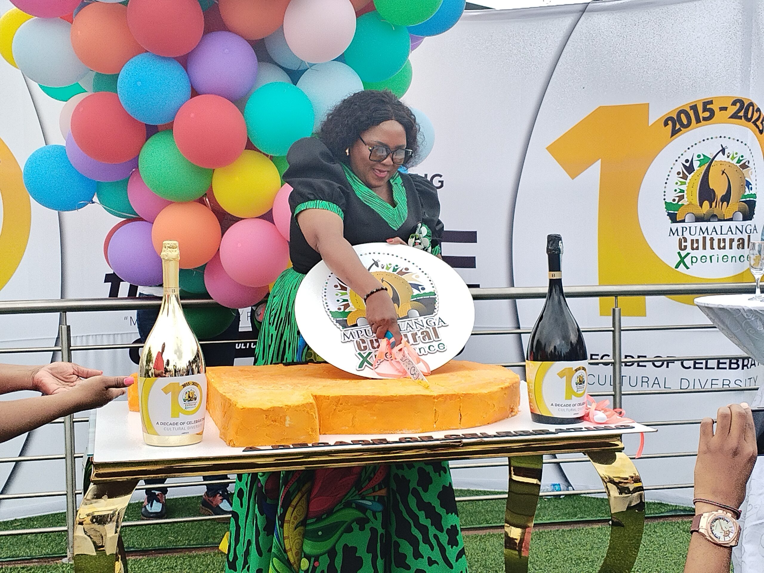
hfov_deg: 36.8
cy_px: 286
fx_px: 1148
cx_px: 382
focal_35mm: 52
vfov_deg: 28.0
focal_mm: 4.25
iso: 100
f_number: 1.8
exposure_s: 1/217
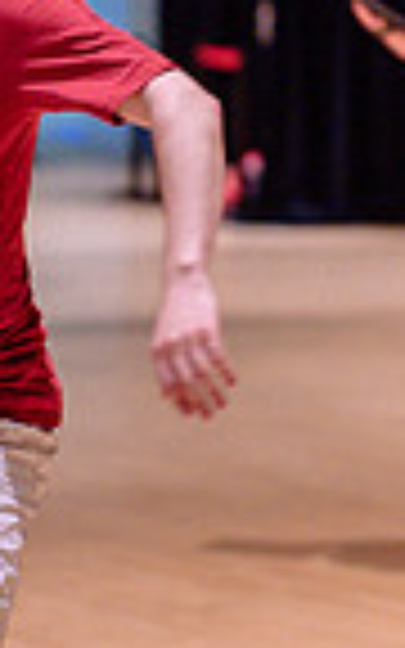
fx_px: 4009
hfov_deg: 5.7
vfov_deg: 9.2
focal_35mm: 227
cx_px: -108
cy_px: 218
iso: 1600
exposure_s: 1/250
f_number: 1.2
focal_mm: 50
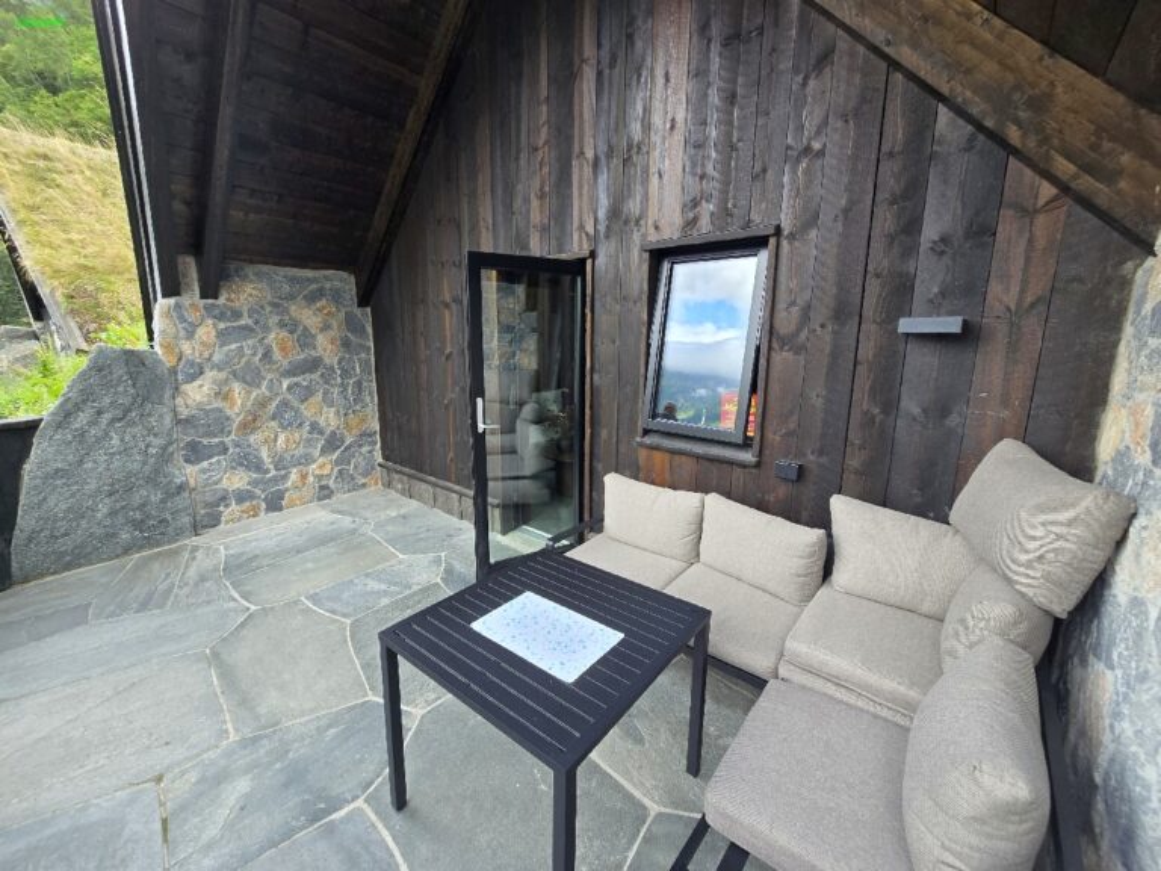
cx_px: 580
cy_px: 436
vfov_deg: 89.9
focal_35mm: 13
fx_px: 436
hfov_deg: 106.2
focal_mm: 2.2
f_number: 2.2
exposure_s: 1/135
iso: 50
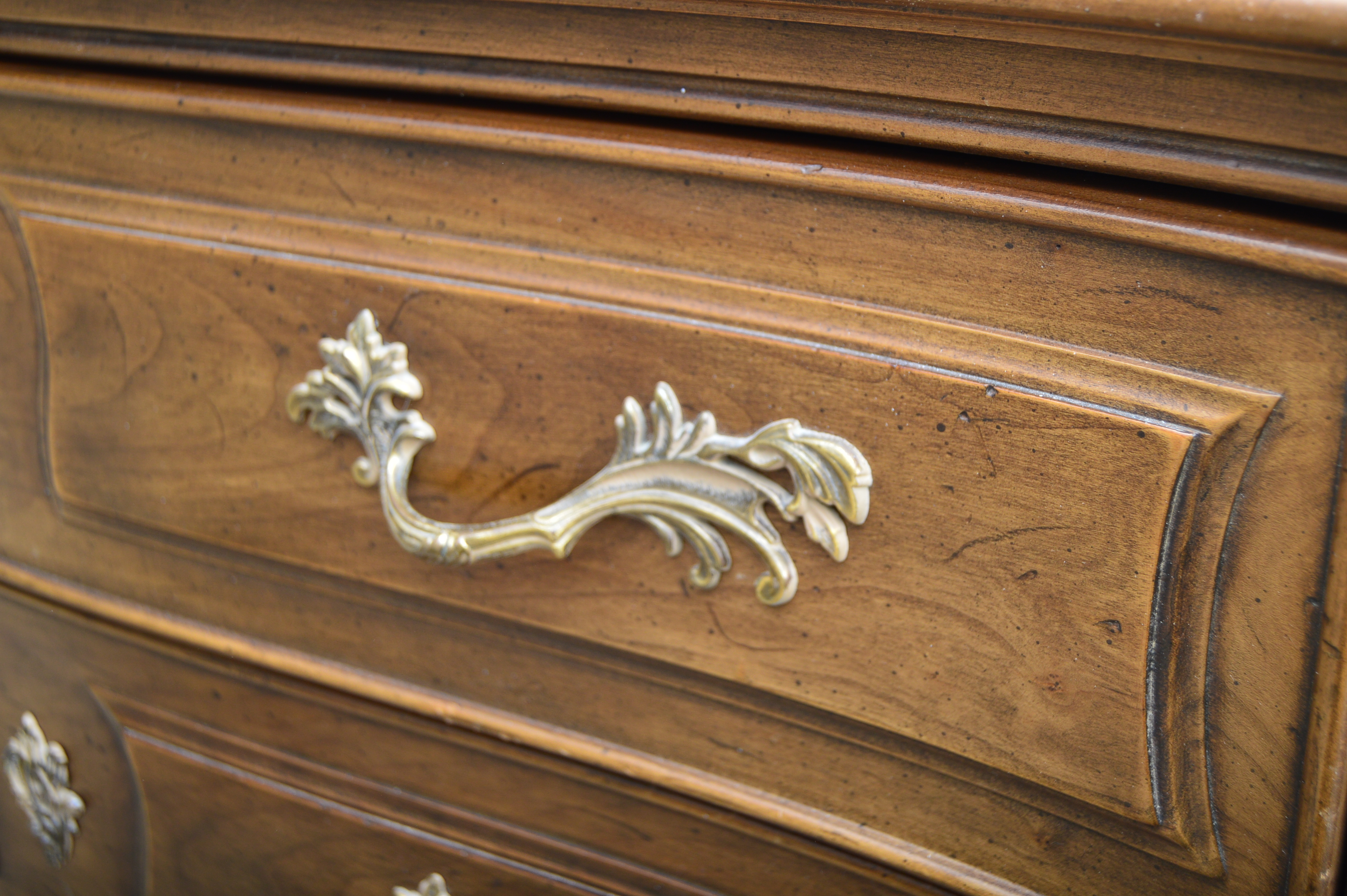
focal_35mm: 48
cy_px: 448
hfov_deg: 41.1
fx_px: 1794
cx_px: 674
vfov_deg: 28.0
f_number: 4.5
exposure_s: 1/200
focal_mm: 32
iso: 200
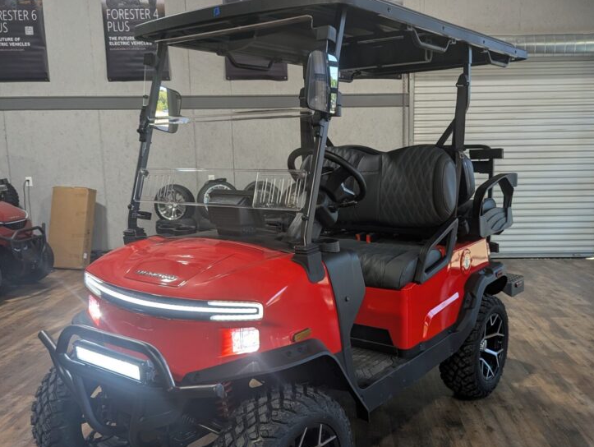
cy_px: 262
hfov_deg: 53.6
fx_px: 584
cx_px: 353
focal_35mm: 34
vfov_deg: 41.7
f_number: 1.85
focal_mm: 6.81
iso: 64
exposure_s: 1/98.4
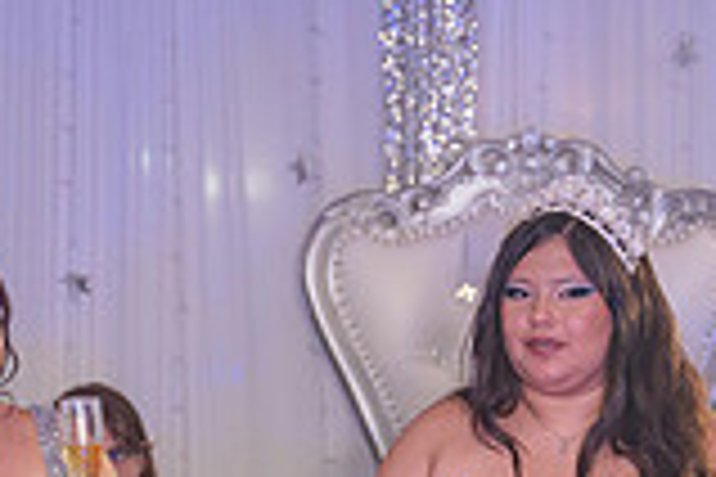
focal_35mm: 215
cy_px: 758
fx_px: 4276
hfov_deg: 9.6
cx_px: 378
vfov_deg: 6.3
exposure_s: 1/200
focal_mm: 59
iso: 1250
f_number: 2.8
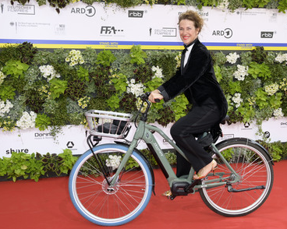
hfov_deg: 40.2
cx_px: 172
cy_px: 114
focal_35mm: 46
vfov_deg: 32.7
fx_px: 391
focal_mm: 40
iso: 400
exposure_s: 1/250
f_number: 5.6
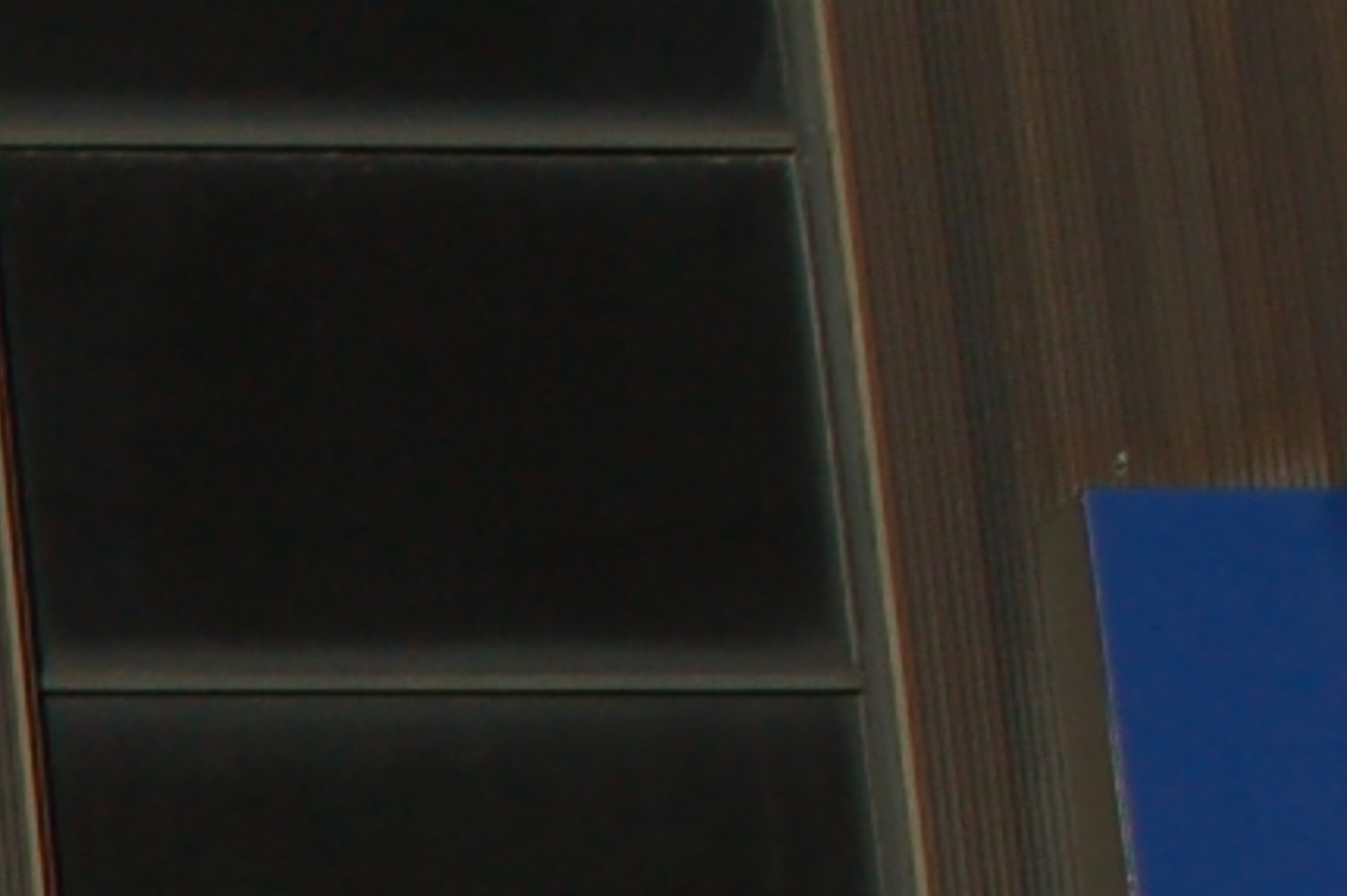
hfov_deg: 7.0
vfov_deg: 5.4
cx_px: -3280
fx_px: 9422
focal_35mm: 252
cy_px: 1278
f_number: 10
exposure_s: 1/400
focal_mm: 24
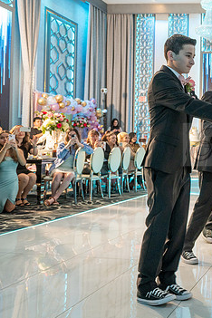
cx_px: 274
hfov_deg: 26.5
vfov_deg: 45.4
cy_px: 145
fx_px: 380
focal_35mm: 43
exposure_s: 1/125
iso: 1000
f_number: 5
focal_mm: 24
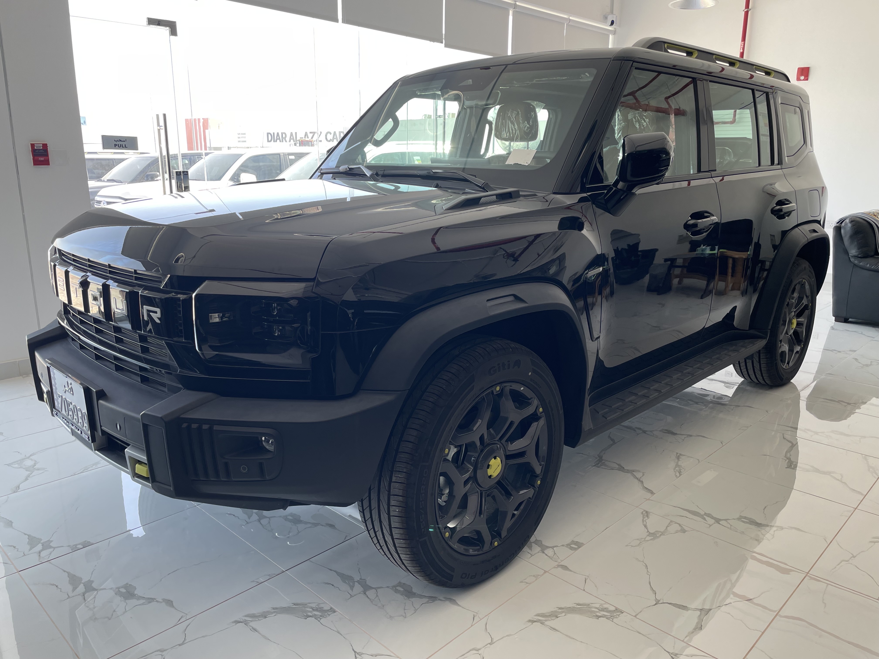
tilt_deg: -14.9
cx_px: 440
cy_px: 330
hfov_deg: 67.3
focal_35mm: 26
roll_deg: -0.2
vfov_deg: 53.1
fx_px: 660
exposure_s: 1/135
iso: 32
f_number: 1.6
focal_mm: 4.2
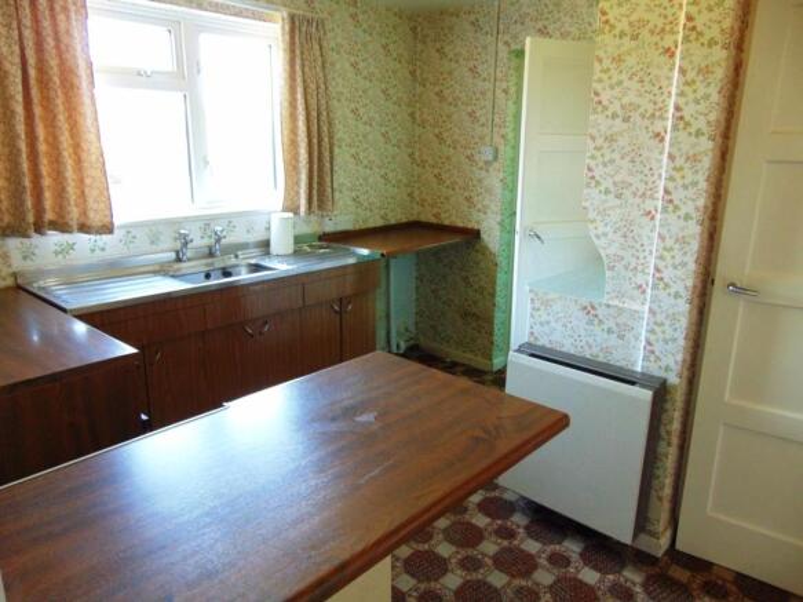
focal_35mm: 25
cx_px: 402
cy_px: 301
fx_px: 580
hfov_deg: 69.4
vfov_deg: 54.9
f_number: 3
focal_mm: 4.5
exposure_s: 1/30
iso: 200
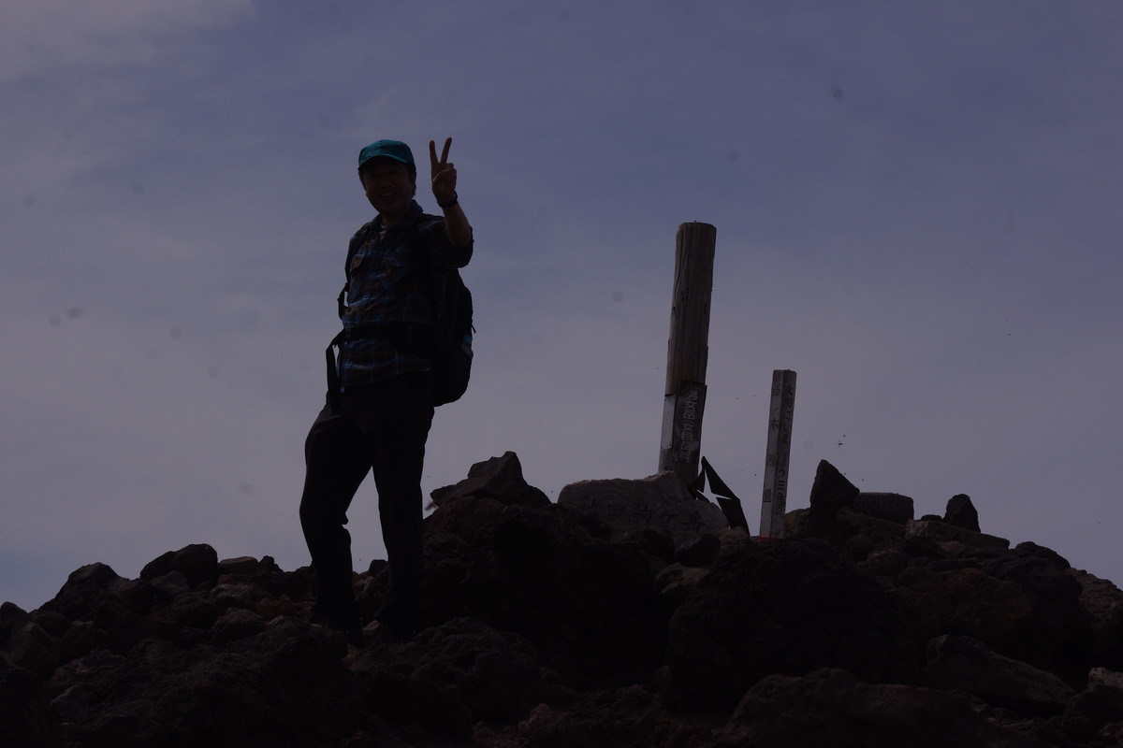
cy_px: 374
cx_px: 562
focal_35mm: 117
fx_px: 3649
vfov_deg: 11.7
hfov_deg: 17.5
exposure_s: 1/2000
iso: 200
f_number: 10
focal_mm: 77.5
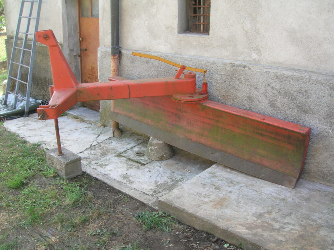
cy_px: 125
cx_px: 167
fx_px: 328
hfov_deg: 54.0
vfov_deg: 41.8
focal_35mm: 34
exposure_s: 1/33.4
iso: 50
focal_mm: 5.7
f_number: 4.9
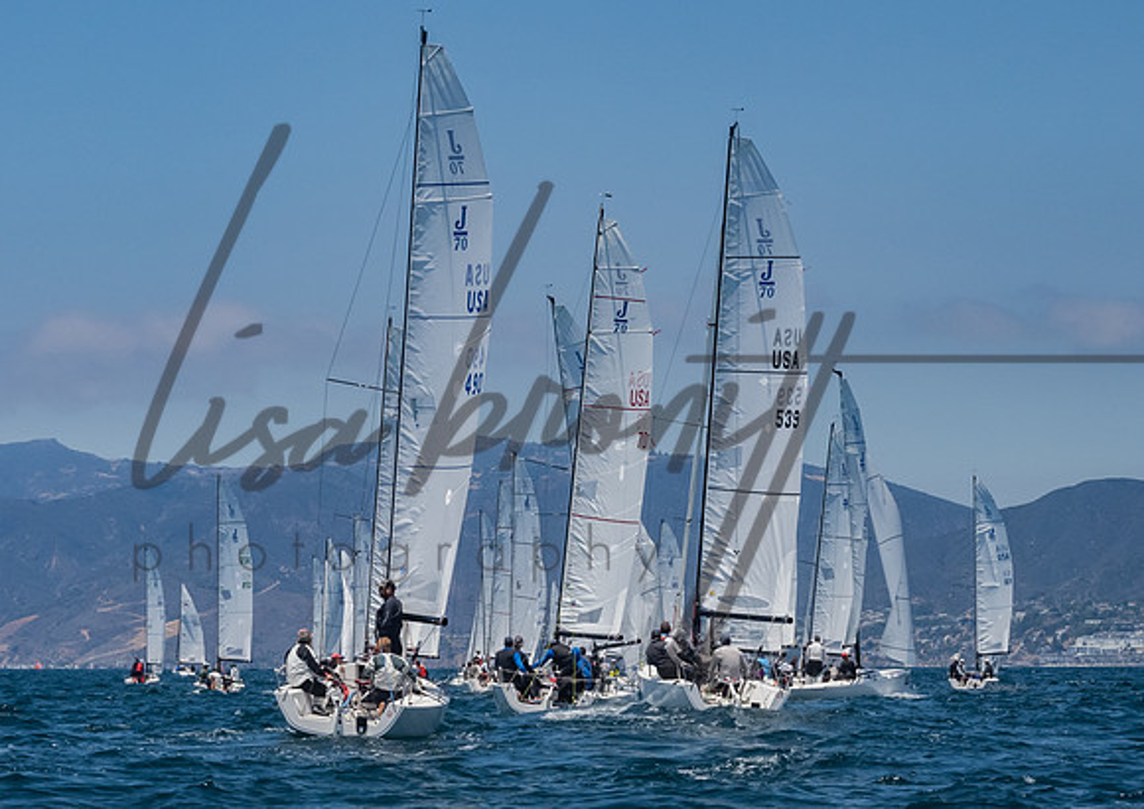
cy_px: 452
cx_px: 447
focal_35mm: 152
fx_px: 4916
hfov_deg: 13.3
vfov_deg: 9.4
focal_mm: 85
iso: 640
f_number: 14
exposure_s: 1/1250
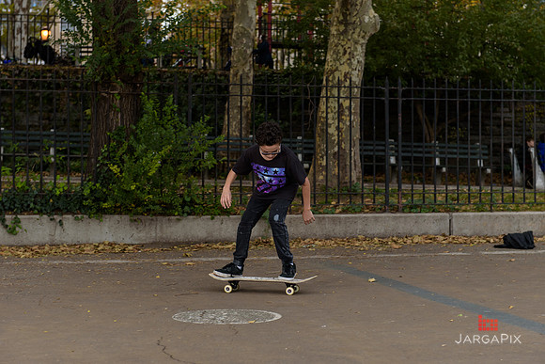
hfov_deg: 28.8
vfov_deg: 19.5
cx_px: 272
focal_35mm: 70
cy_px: 182
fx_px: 1060
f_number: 4
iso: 200
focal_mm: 70
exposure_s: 1/250
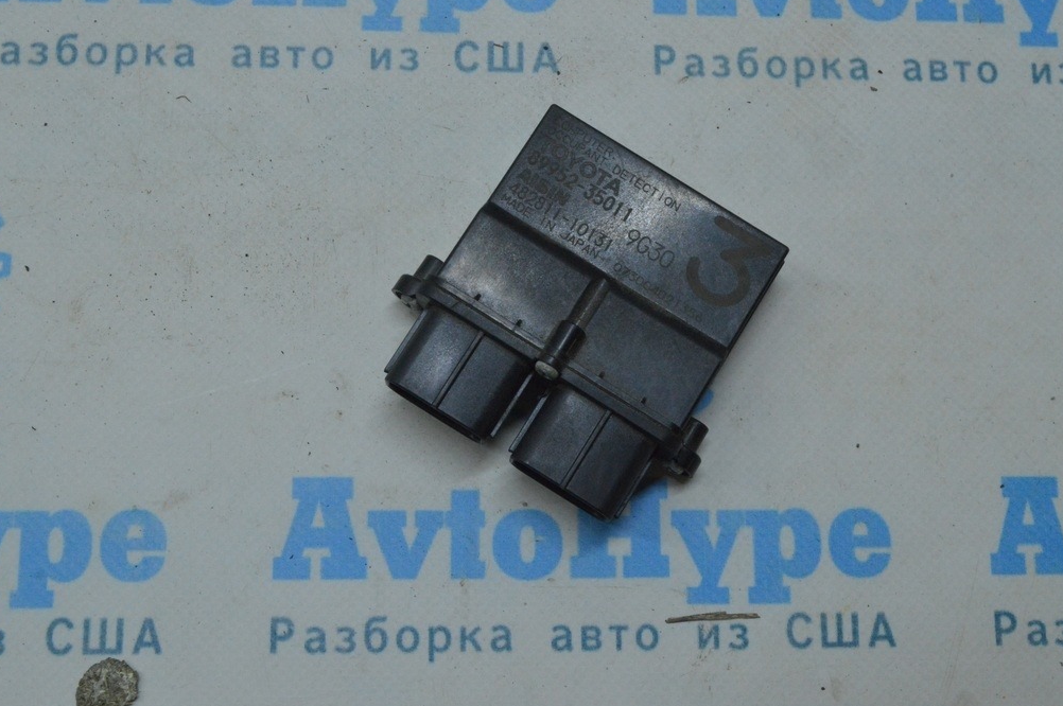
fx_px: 1357
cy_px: 354
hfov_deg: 42.8
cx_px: 528
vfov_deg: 29.2
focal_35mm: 46
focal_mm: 30
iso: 3600
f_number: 16
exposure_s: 1/125
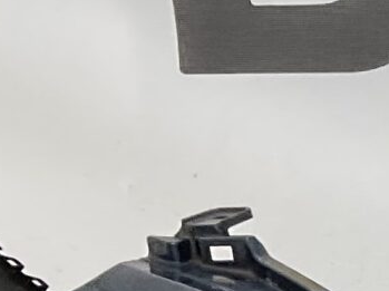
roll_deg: -1.0
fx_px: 2391
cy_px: 563
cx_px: 1188
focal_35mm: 213
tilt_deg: -7.9
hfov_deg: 7.9
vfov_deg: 6.8
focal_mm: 3
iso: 16
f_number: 1.8
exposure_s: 1/119
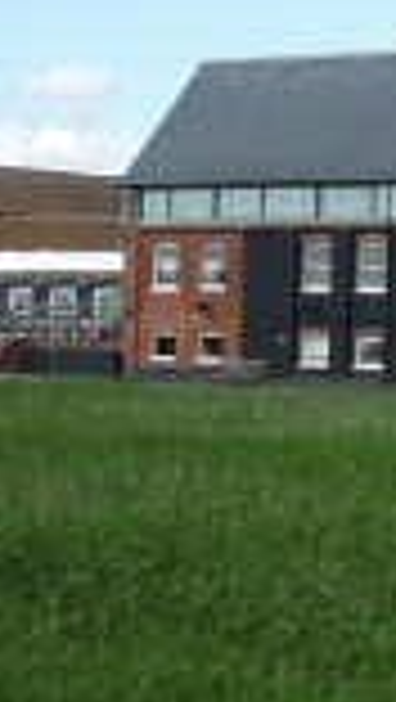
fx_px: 2664
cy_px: 310
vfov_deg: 15.0
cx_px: 716
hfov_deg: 8.2
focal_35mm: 143
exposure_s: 1/400
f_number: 4.5
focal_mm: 5.2
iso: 100
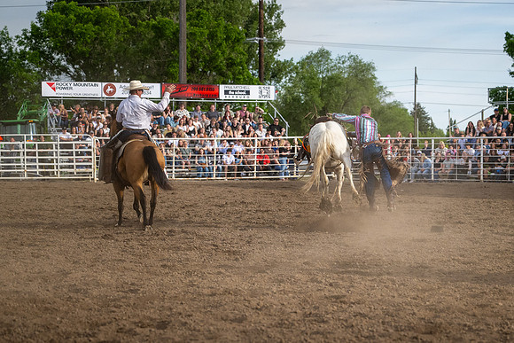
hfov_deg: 19.1
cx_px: 366
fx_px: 1519
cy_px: 216
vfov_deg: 12.9
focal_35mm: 106
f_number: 3.5
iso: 1000
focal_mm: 70
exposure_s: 1/8000
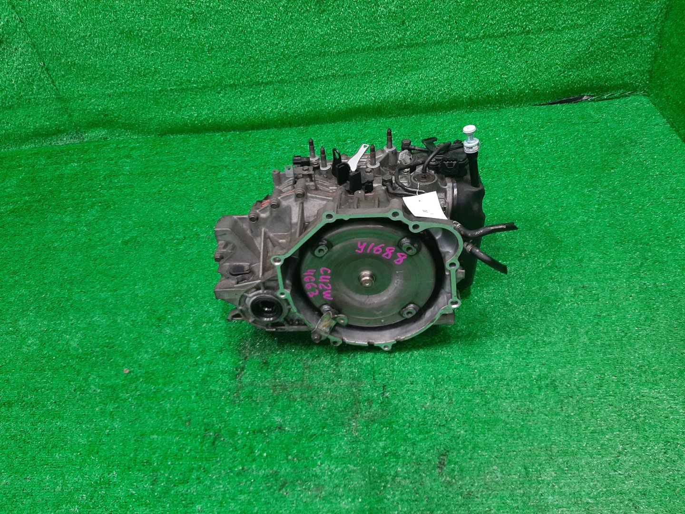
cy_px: 257
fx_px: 515
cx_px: 342
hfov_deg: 67.3
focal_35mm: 26
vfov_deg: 53.1
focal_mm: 3.93
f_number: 1.7
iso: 135
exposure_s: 1/50
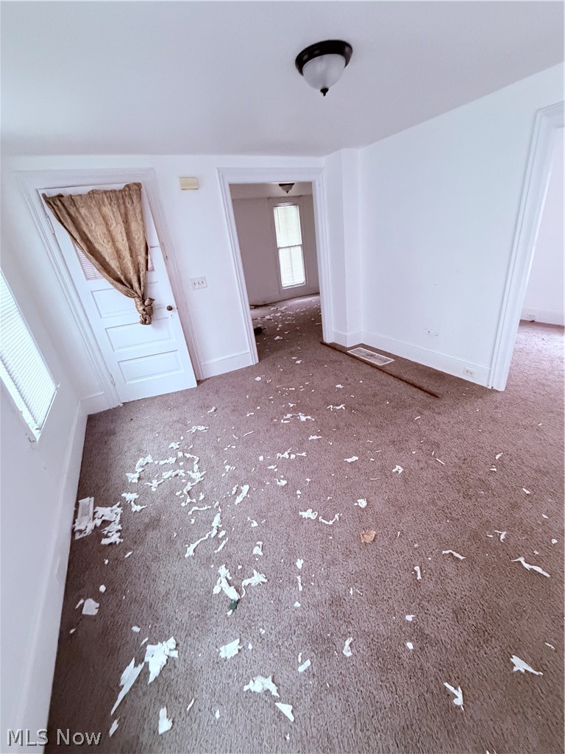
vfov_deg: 102.1
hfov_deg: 85.7
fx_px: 305
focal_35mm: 14
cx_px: 282
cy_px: 377
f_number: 2.2
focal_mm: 2.22
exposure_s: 1/60
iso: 640
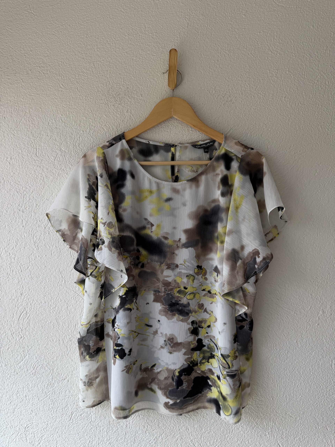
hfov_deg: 56.8
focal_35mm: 24
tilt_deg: -2.6
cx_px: 168
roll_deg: +0.0
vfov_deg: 71.6
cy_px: 224
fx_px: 310
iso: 80
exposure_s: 1/654
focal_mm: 6.76
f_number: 1.78
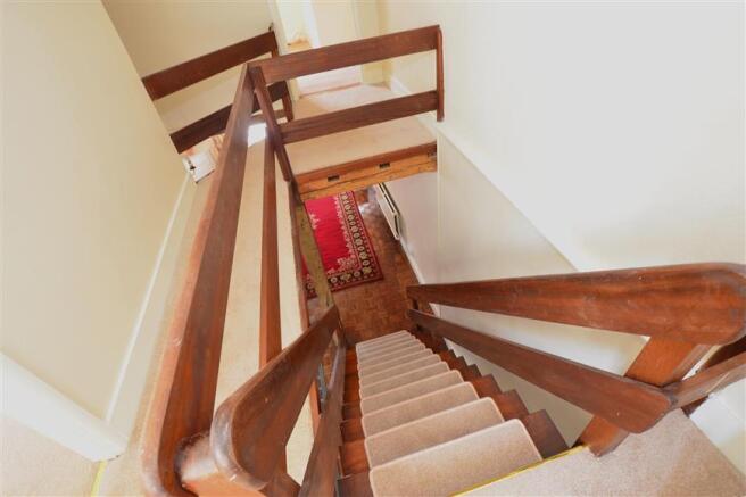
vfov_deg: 77.3
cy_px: 248
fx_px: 311
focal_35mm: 15
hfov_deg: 100.4
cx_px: 373
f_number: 5
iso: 200
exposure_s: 1/4
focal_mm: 10
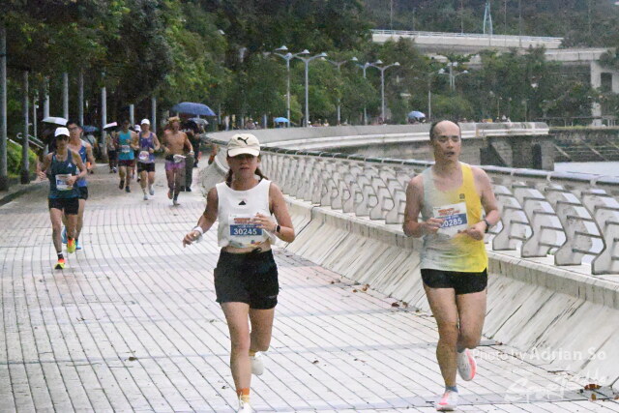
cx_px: 310
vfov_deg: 6.2
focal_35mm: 220
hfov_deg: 9.4
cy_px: 206
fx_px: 3783
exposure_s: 1/8000
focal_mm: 220
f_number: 32
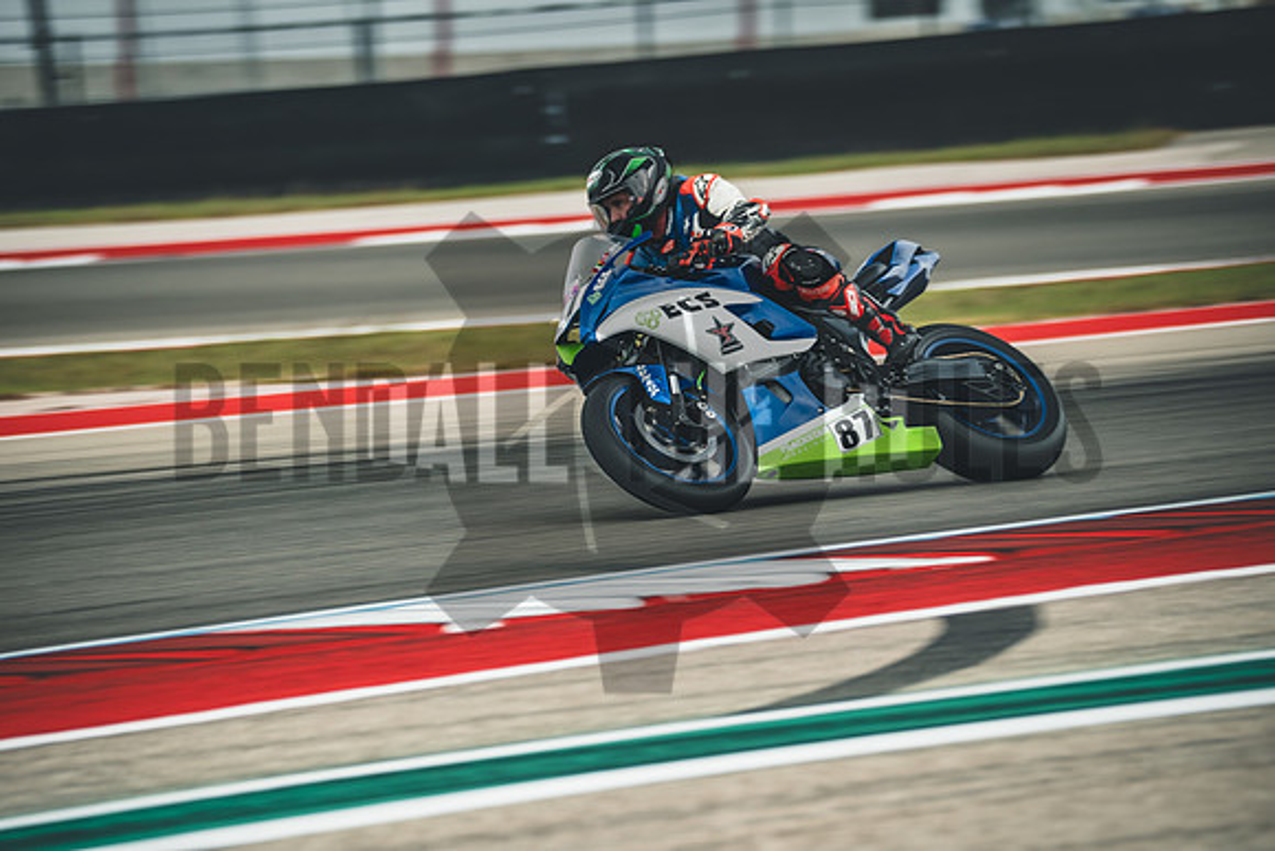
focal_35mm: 340
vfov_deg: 4.0
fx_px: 12044
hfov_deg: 6.1
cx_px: 638
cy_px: 426
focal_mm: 226.6
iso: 160
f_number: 5
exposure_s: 1/250
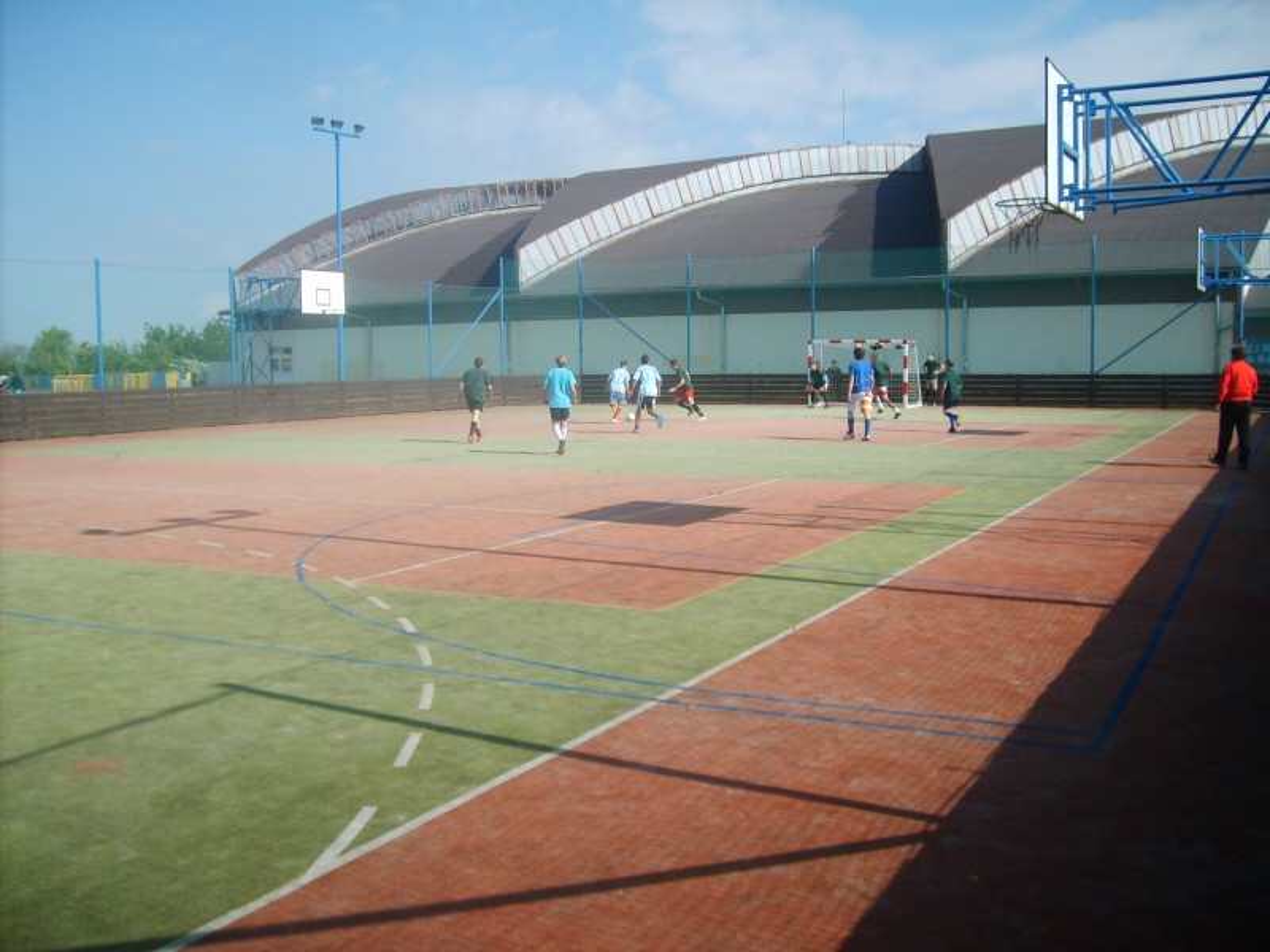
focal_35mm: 35
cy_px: 476
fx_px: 1284
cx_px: 635
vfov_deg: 40.7
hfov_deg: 52.6
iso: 50
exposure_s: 1/180
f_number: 7.1
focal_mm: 5.8
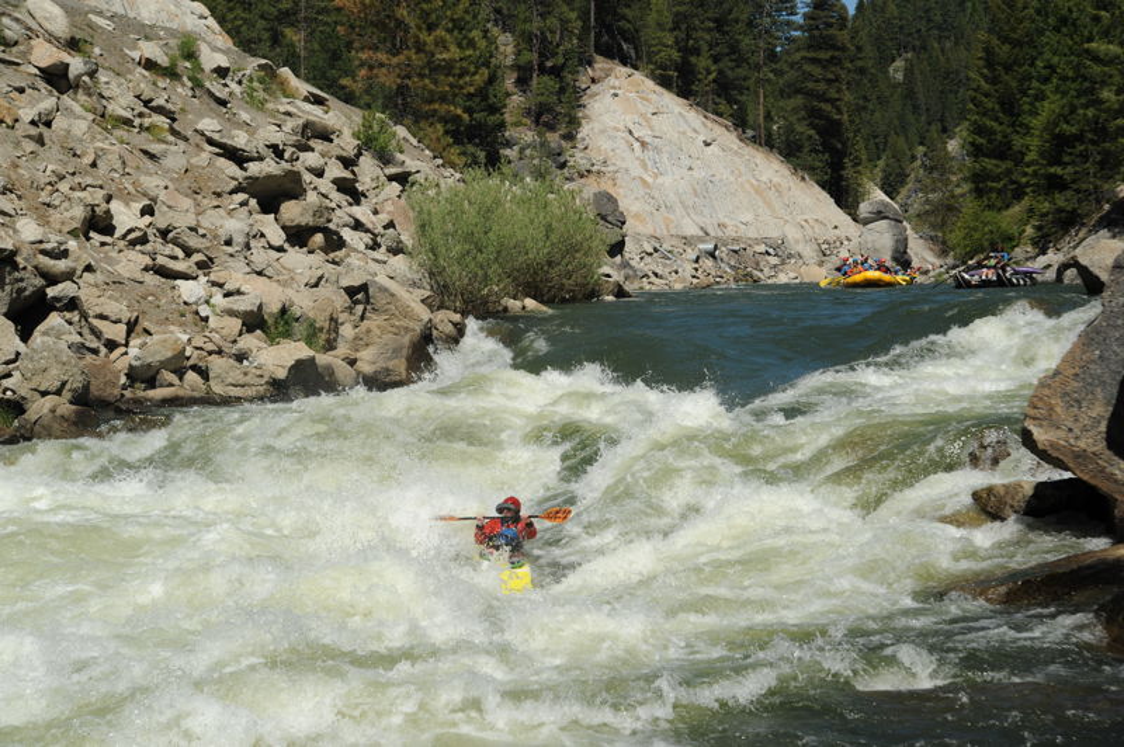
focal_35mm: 66
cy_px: 374
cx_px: 562
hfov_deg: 30.5
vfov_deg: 20.6
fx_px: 2059
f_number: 7.1
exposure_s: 1/1000
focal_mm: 66
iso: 200
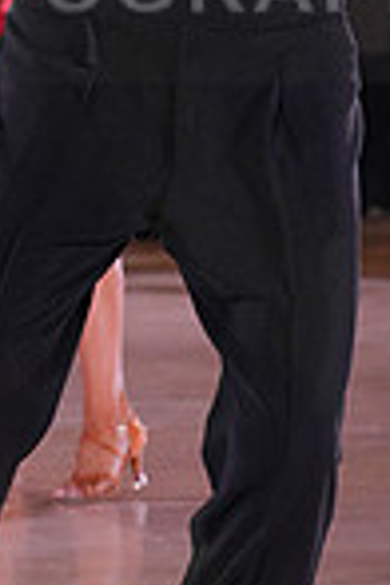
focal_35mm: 265
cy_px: -48
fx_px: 4306
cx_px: 22
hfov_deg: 5.2
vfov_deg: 7.7
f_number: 4
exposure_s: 1/400
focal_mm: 67
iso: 1250
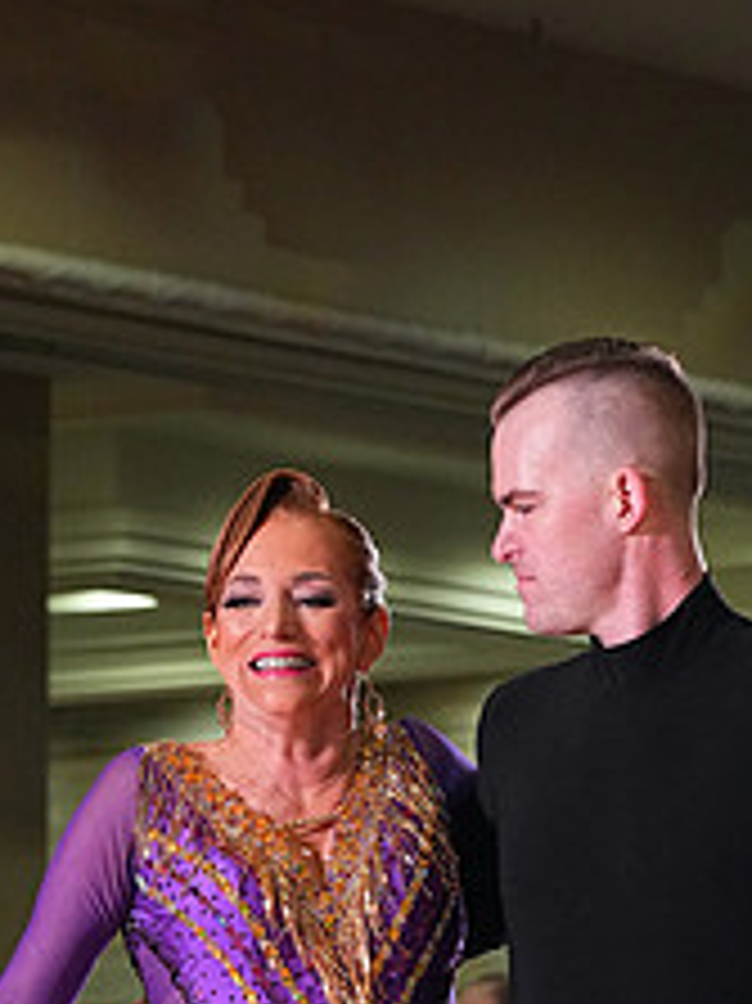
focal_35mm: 278
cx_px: 344
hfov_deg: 5.3
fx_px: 8060
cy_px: 1252
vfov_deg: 7.1
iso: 5000
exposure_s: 1/320
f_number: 5.6
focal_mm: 111
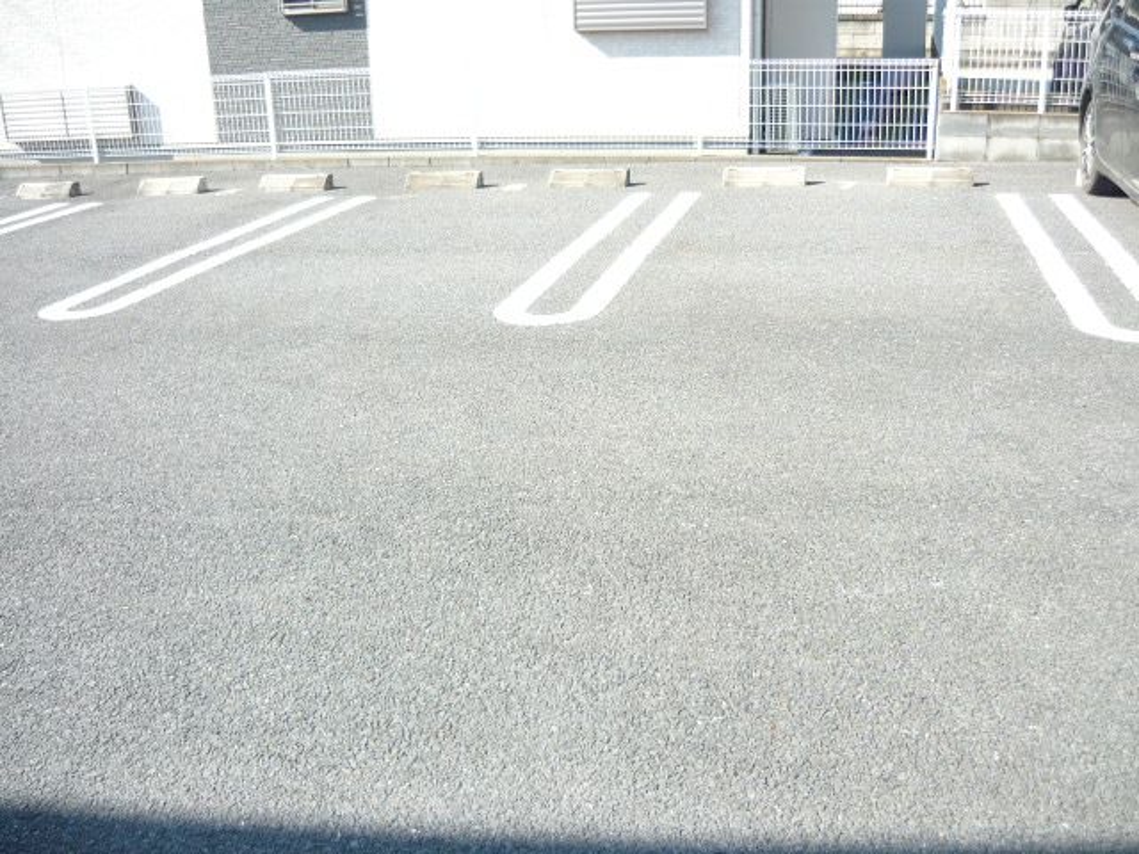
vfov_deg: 42.9
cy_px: 427
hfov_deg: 55.4
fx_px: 1086
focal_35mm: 33
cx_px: 570
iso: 100
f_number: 2.8
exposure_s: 1/320
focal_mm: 5.5
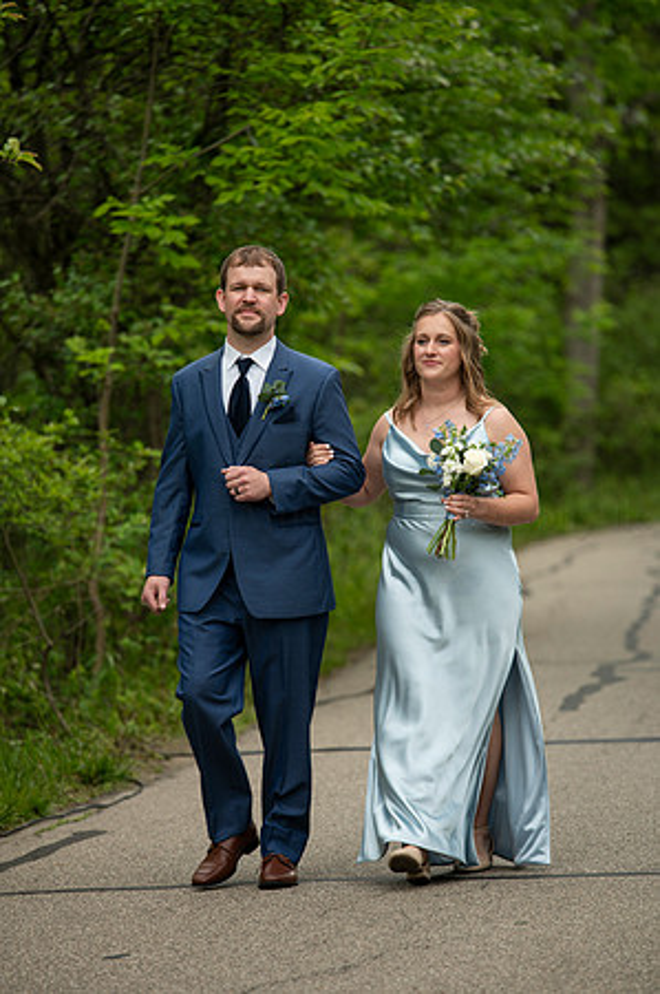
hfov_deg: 6.9
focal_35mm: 200
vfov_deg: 10.3
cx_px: 330
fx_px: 5512
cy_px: 497
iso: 320
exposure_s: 1/200
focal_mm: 200
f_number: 3.5
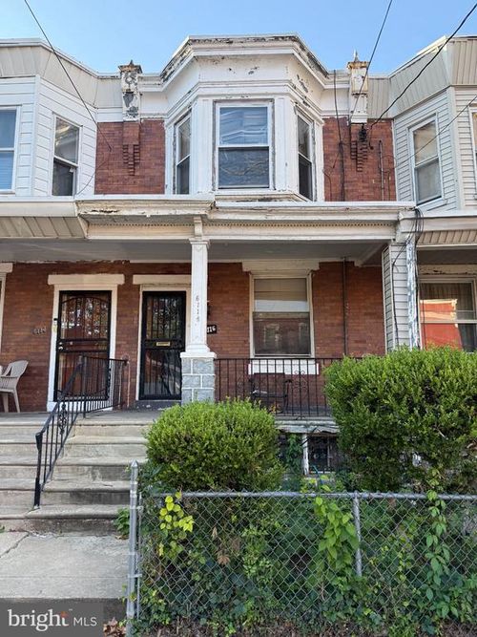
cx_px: 238
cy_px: 318
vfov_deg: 71.6
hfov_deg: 56.8
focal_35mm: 24
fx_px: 441
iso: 100
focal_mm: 6.76
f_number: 1.78
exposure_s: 1/539
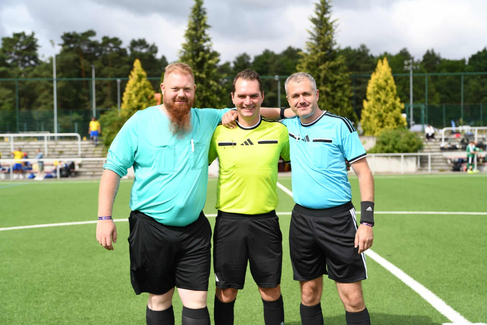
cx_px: 244
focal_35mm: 48
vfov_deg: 28.1
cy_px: 162
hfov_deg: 41.1
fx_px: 649
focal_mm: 48
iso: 64
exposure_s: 1/800
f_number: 2.8
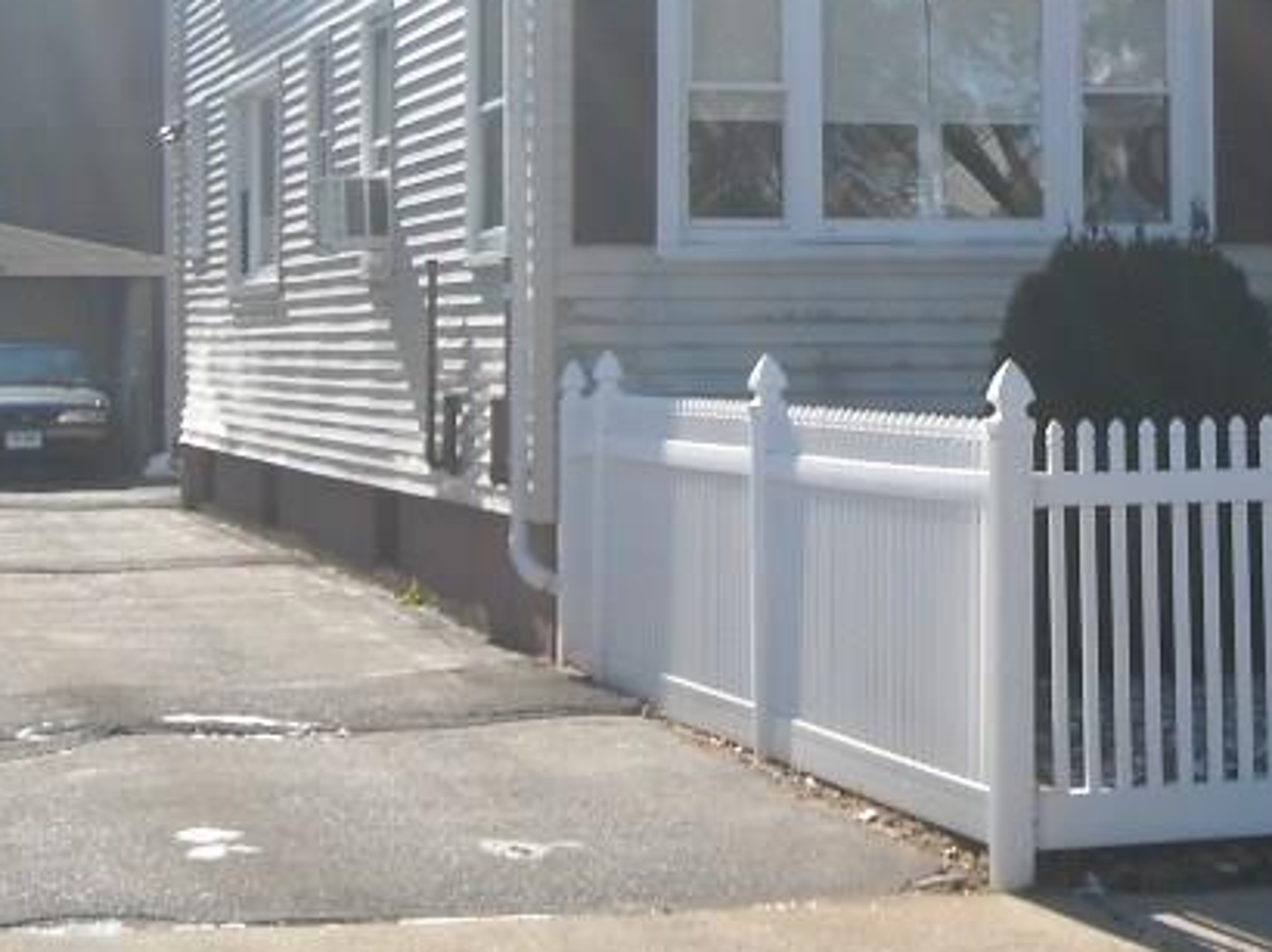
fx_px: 4040
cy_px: -22
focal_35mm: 110
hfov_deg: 17.6
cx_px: 1163
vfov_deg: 13.2
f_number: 6.1
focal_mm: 7.1
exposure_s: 1/250
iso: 95
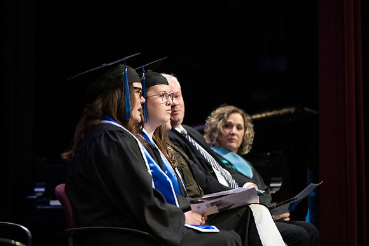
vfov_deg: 7.0
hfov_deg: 10.4
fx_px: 2027
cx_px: 168
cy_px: 113
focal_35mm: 198
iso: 2500
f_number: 2.8
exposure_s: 1/320
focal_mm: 180
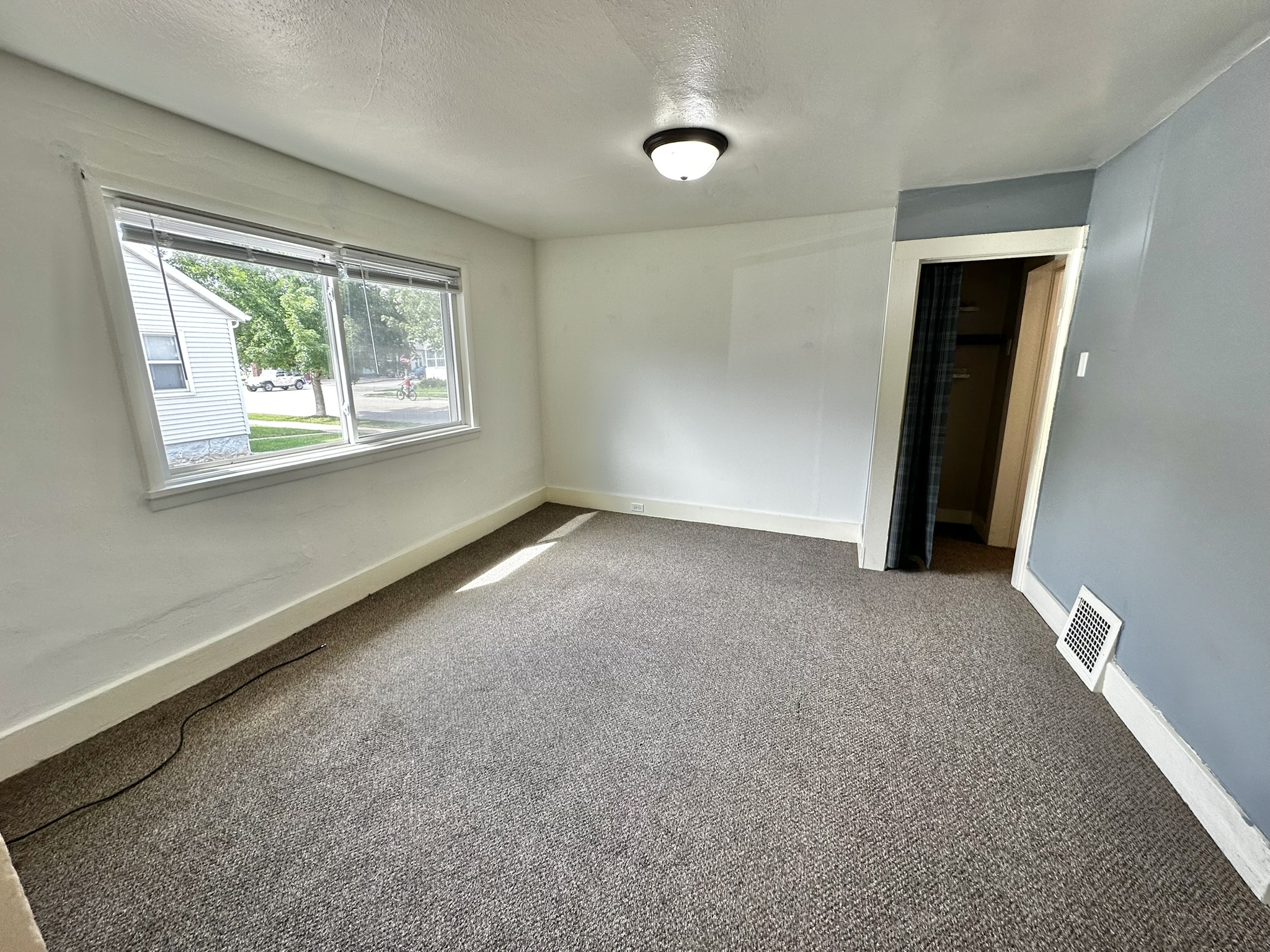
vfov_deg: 85.7
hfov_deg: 102.1
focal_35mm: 14
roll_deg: +0.4
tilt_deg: -12.8
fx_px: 514
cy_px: 476
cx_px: 635
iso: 80
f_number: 2.2
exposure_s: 1/120
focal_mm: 2.22
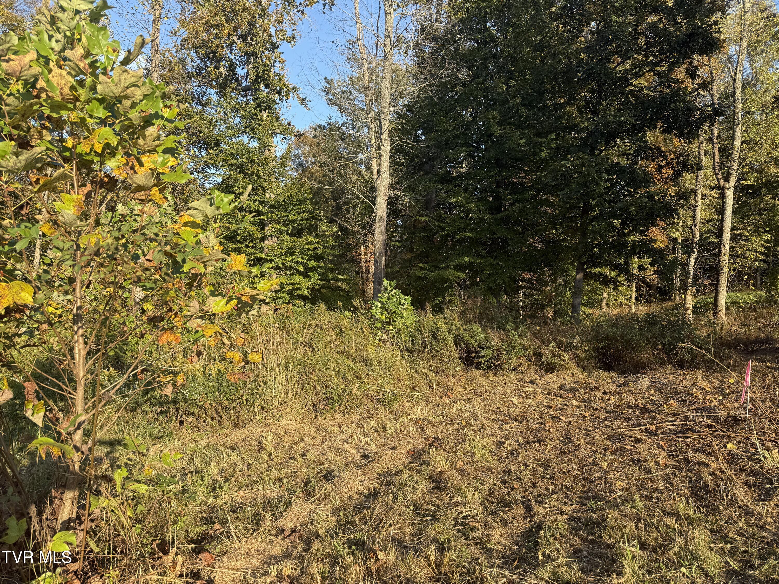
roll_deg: -2.5
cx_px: 390
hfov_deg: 71.6
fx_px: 540
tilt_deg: +0.0
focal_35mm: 24
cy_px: 292
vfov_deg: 56.8
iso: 80
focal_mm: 6.76
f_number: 1.78
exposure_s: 1/1250
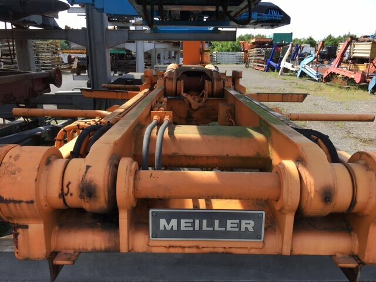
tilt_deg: -16.9
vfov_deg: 48.2
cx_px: 188
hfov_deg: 61.7
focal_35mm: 29
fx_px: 315
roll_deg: +0.8
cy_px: 141
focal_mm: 4.15
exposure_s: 1/490
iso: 25
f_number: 2.2
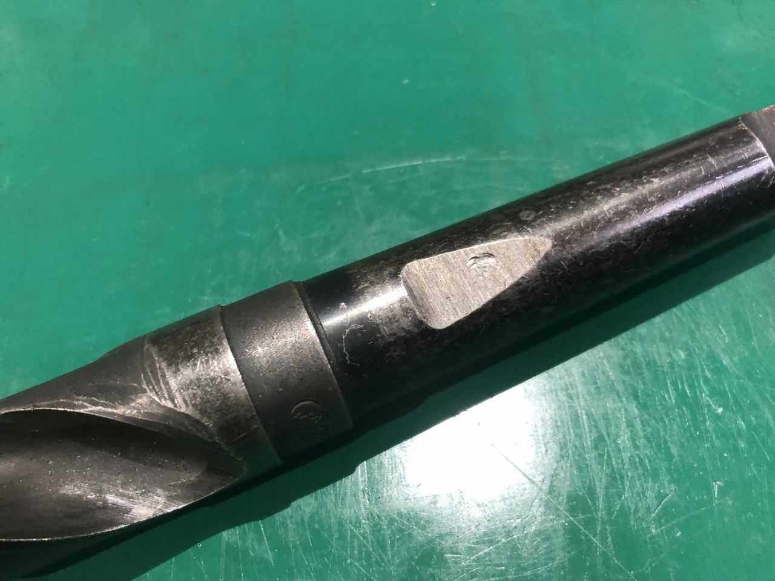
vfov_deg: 49.7
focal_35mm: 28
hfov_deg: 63.4
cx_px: 388
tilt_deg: -61.4
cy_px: 290
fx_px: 627
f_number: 1.8
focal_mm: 3.99
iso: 80
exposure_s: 1/15
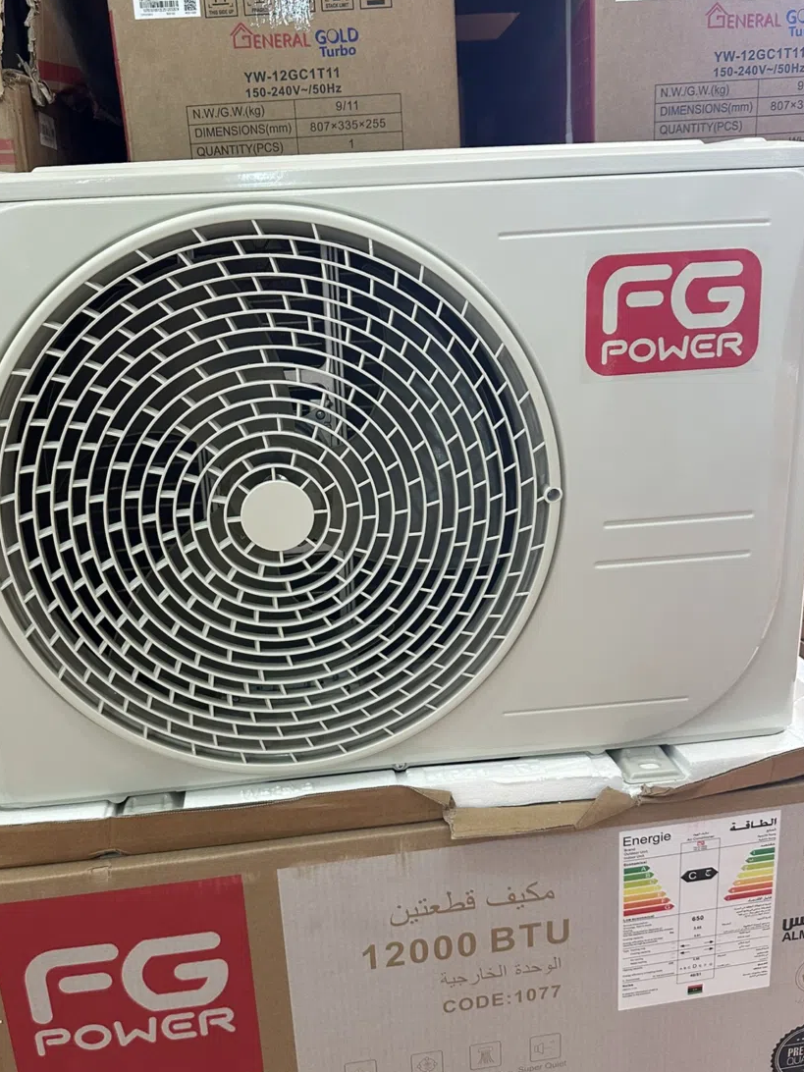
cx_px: 363
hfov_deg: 46.7
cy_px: 536
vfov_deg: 60.0
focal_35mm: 30
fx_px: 929
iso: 200
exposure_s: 1/100
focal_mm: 6.86
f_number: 1.78
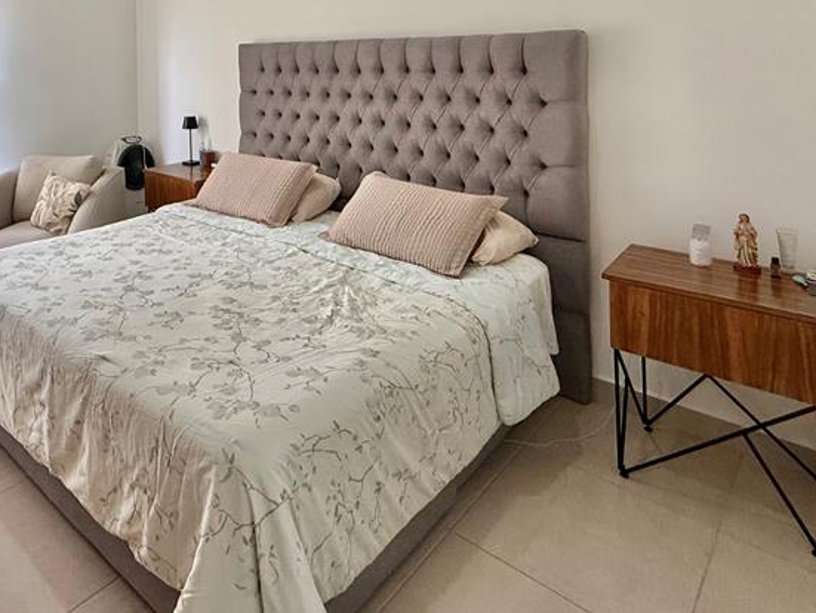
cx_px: 242
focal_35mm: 26
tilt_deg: -0.3
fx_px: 613
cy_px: 58
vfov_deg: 47.5
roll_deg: +0.8
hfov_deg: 64.6
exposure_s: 1/99
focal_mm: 2.22
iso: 200
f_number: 2.2
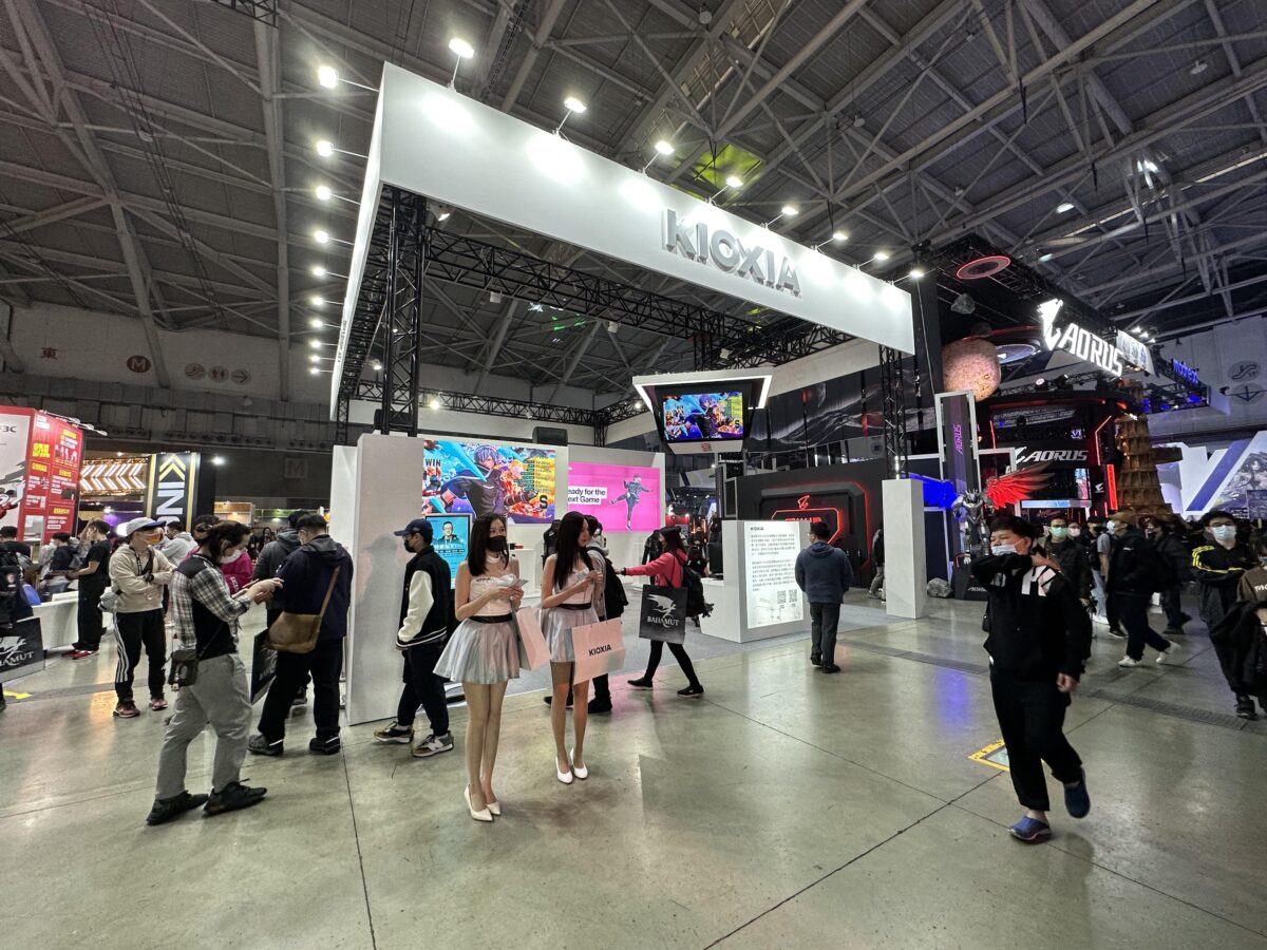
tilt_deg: +5.5
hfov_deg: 102.1
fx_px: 512
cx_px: 634
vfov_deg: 85.7
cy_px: 475
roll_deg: +0.2
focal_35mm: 14
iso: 125
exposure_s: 1/120
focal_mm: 2.22
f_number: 2.2
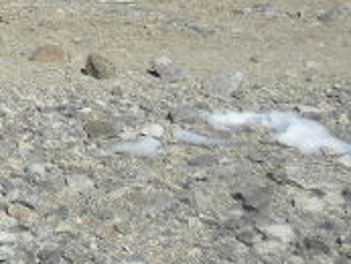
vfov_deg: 8.6
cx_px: -381
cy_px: -206
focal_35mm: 167
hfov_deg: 10.7
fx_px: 1695
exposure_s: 1/185
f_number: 10
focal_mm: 6.6
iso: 64
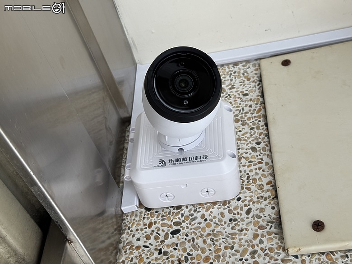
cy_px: 132
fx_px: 488
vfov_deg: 30.3
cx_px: 176
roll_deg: -1.7
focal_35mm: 48
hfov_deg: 39.7
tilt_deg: +43.8
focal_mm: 6.76
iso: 200
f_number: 1.78
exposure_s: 1/60
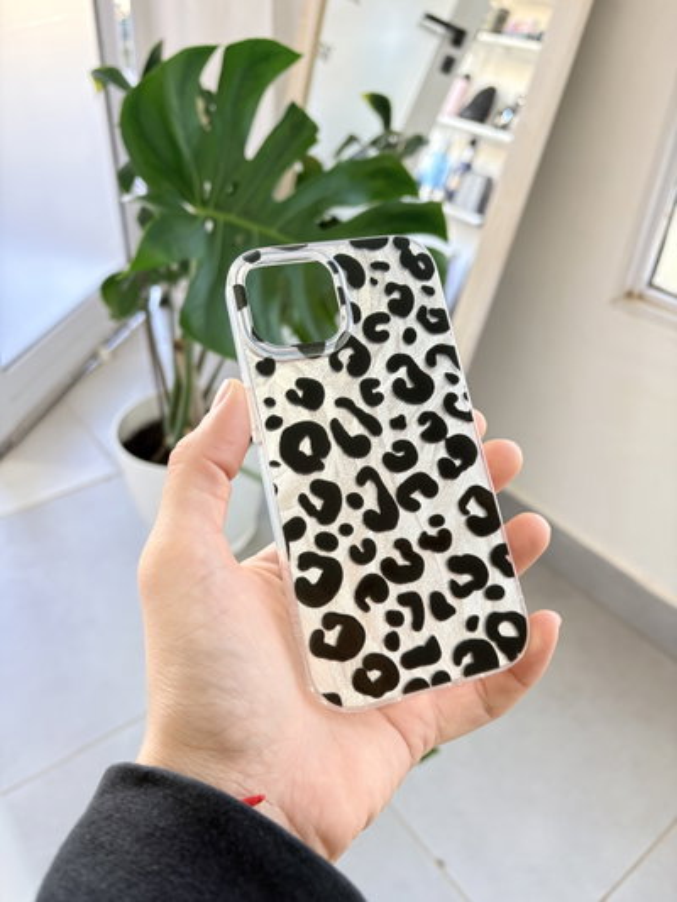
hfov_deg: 53.1
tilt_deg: -35.8
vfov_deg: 67.3
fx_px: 678
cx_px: 338
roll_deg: -3.2
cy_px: 451
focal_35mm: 26
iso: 125
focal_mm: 5.96
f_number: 1.6
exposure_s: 1/109
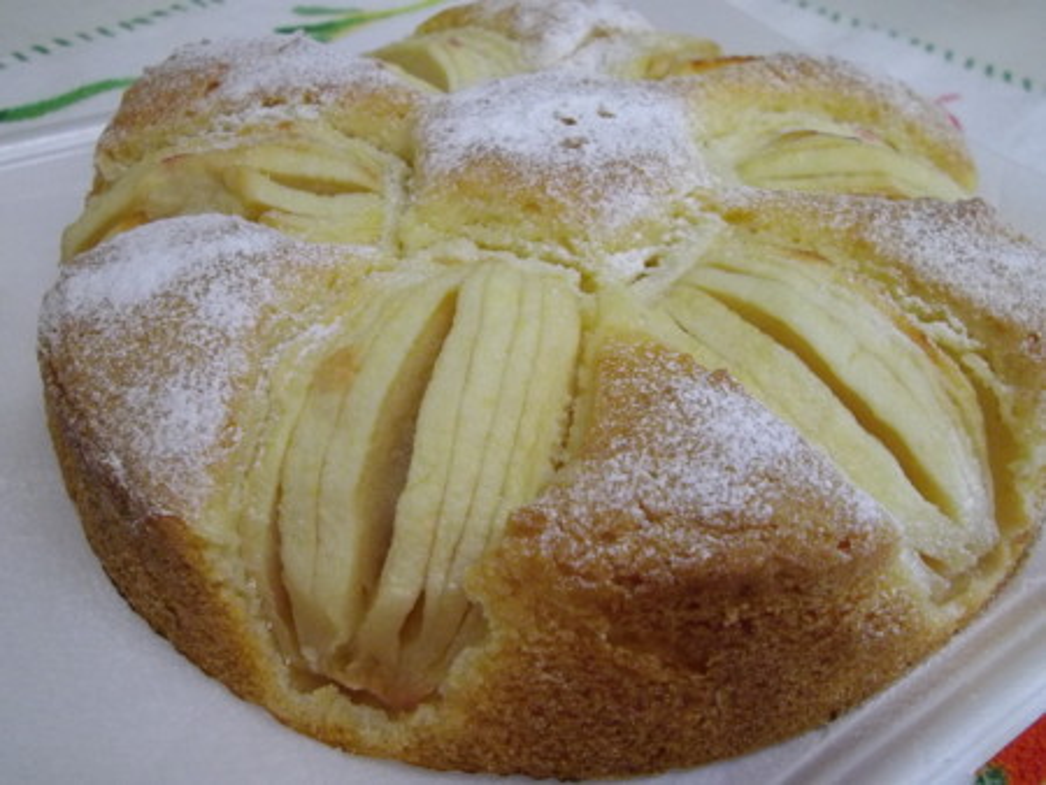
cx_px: 523
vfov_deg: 44.2
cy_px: 392
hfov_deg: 56.8
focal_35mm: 32
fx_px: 967
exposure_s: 1/50
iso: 525
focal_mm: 5.8
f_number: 3.5
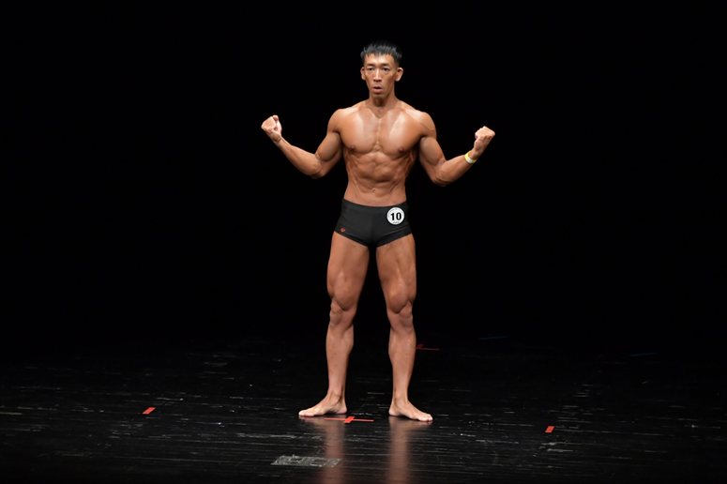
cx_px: 364
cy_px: 242
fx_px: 5147
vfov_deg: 5.4
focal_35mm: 255
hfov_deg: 8.1
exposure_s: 1/400
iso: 3200
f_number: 5.6
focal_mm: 170
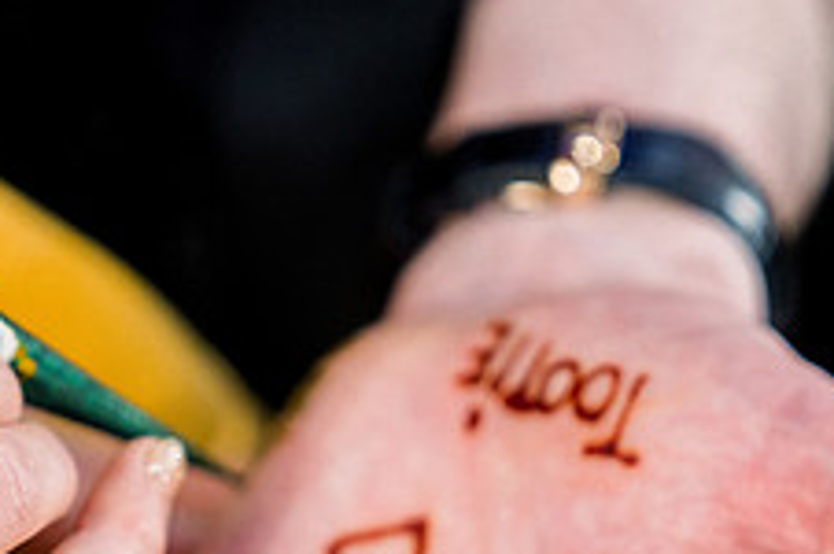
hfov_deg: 11.4
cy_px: 467
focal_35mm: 180
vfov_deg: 7.6
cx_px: 277
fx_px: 4164
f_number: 2.8
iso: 1250
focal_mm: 70
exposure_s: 1/125
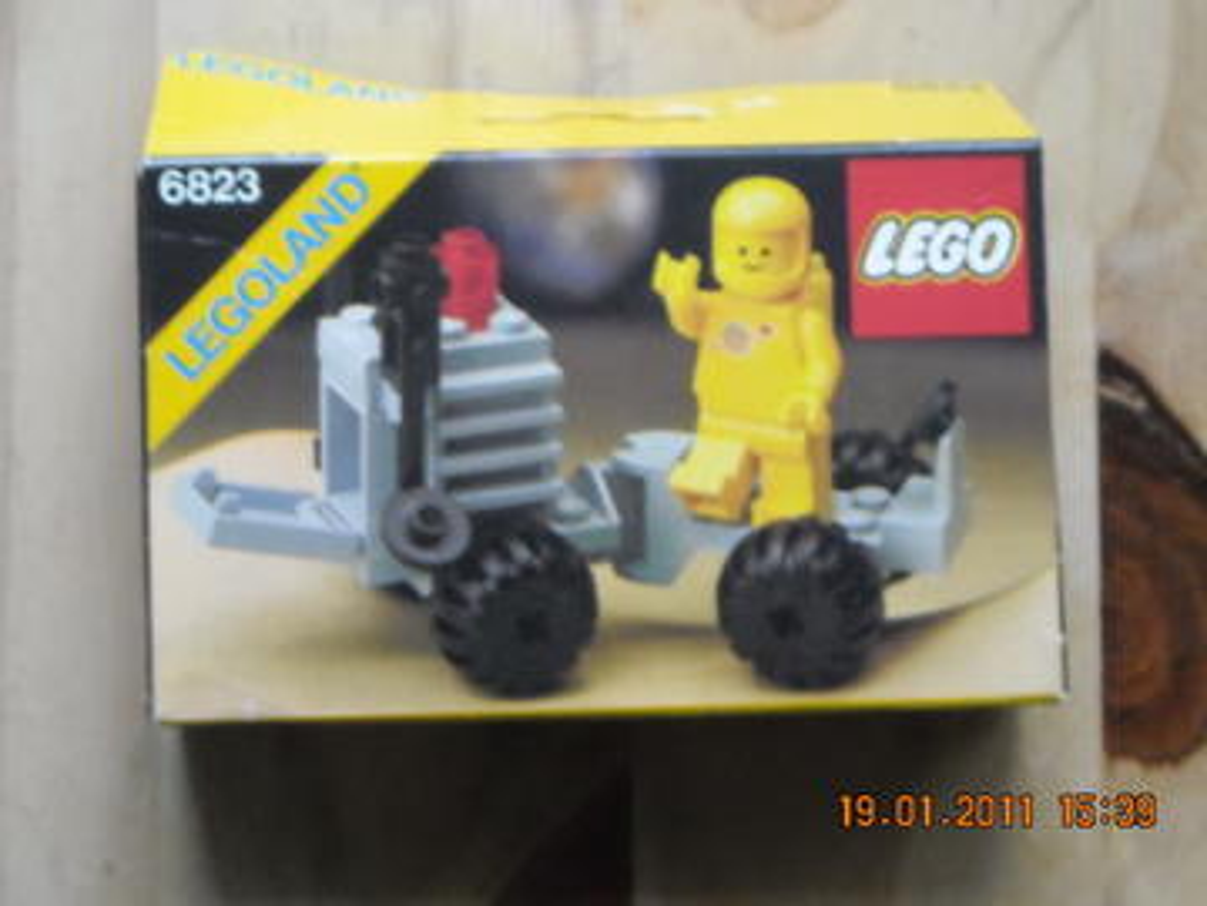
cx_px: 604
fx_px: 3661
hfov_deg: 18.7
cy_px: 453
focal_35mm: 105
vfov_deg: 14.1
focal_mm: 17.1
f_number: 4.7
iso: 766
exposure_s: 1/8
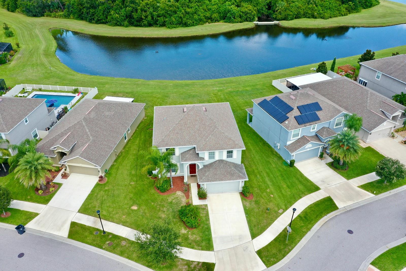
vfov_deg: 46.4
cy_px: 136
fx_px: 316
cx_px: 203
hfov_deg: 65.5
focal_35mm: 28
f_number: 10
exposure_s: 1/50
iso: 100
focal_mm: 10.26
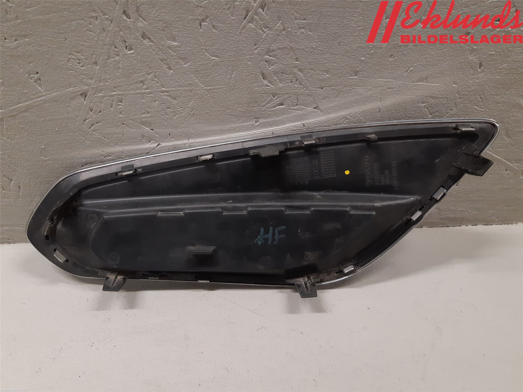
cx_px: 262
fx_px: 393
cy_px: 196
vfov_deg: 53.1
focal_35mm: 26
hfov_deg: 67.3
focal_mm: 3.93
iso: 125
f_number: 1.7
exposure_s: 1/50
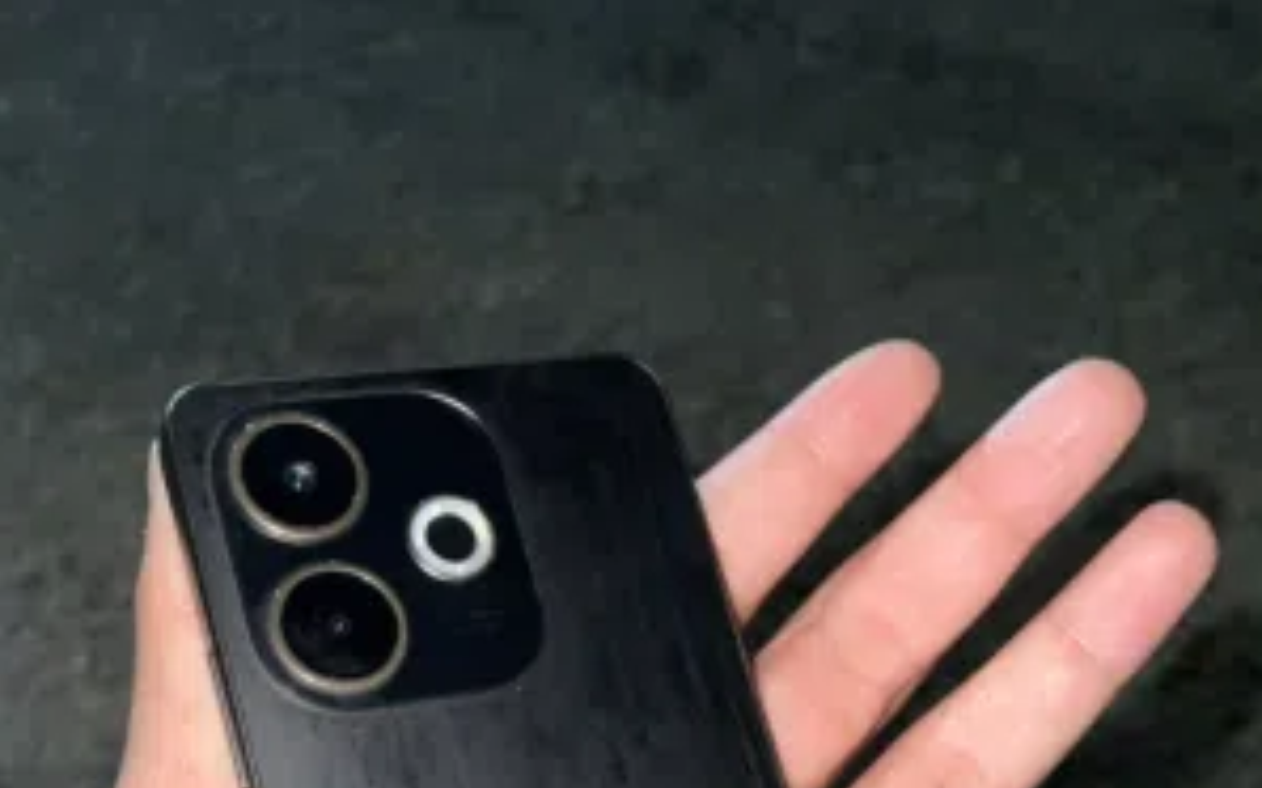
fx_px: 1272
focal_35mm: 37
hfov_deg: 52.8
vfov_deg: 31.0
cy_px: 843
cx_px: 631
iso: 32
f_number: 1.5
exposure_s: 1/30
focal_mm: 5.7
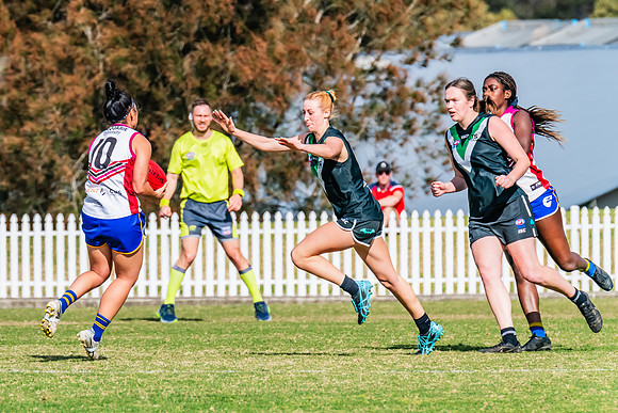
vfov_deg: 1.9
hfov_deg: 2.9
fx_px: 12332
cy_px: 133
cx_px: 96
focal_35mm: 718
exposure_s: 1/1600
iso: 800
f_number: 11
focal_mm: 420
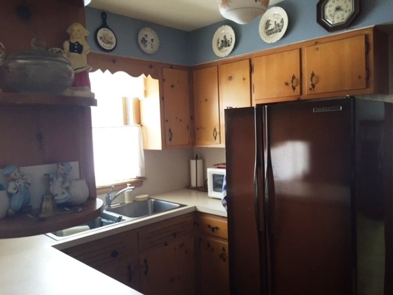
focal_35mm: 29
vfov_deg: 48.2
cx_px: 196
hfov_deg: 61.7
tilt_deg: -3.1
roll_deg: +1.1
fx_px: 329
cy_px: 148
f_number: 2.2
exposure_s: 1/30
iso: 50
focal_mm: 4.15
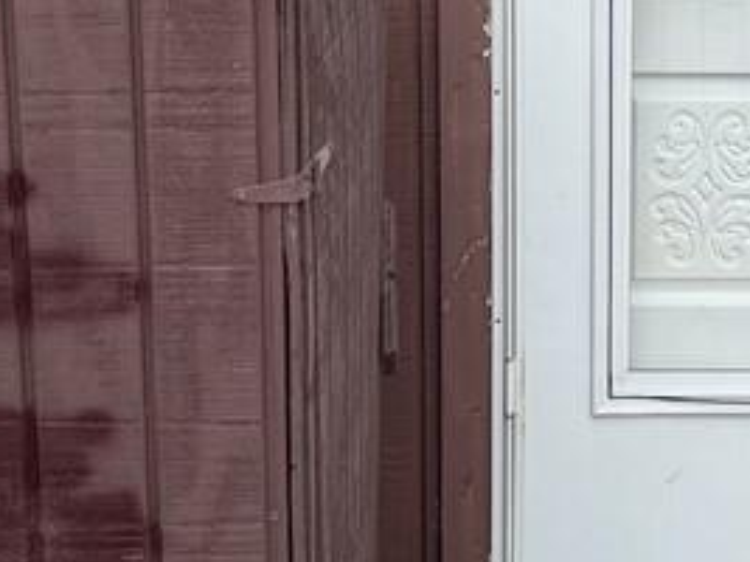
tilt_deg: -11.8
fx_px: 1992
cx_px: 638
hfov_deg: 21.0
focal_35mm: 92
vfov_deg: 15.6
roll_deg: -0.4
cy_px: -56
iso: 80
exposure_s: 1/1106
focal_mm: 6.76
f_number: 1.78
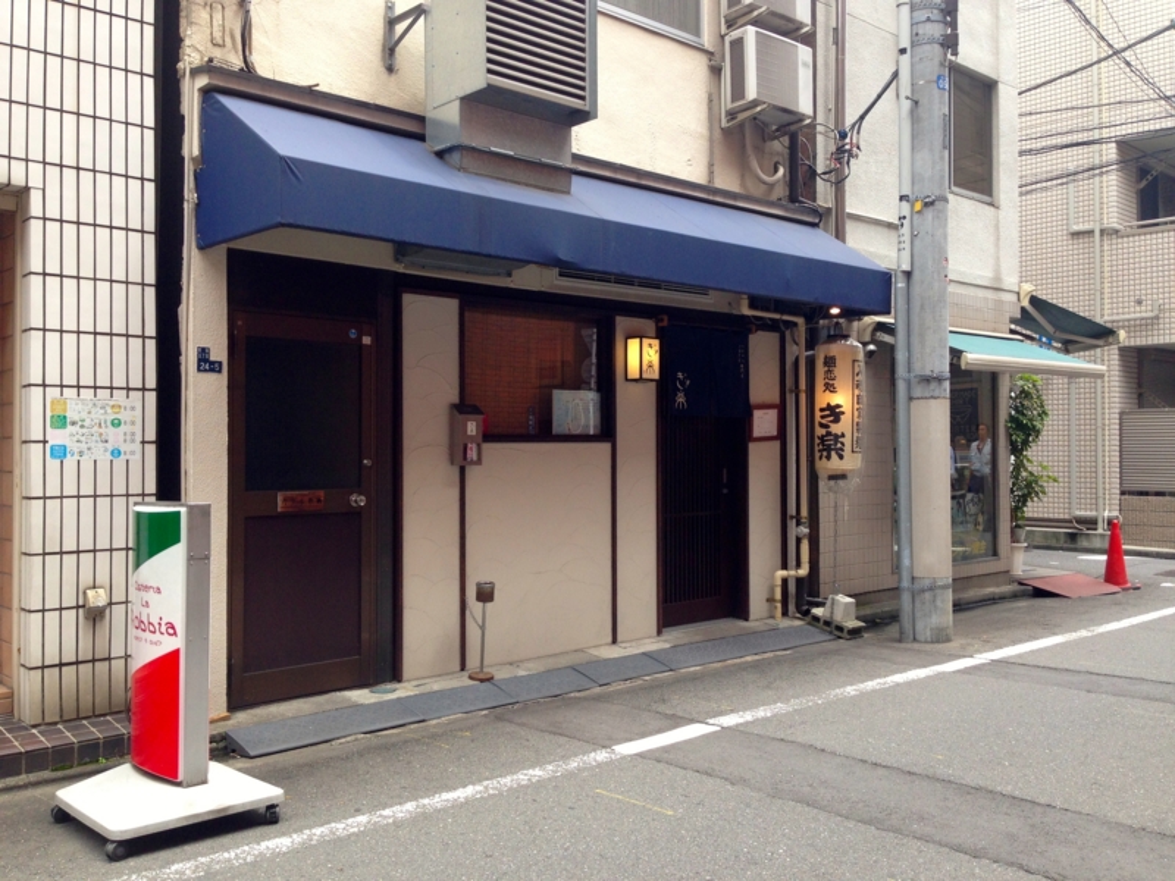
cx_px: 588
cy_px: 440
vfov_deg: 42.9
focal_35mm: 33
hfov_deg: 55.4
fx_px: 1120
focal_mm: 4.12
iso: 50
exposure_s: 1/170
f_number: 2.4
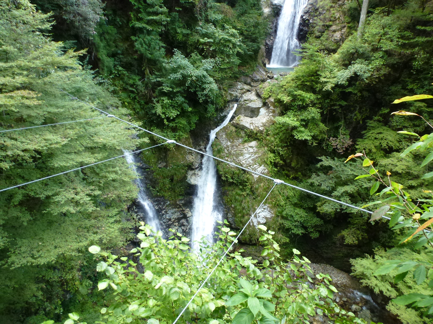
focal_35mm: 24
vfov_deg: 56.8
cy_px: 162
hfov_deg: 71.6
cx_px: 216
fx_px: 300
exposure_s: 1/60
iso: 320
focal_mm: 4.3
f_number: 3.3
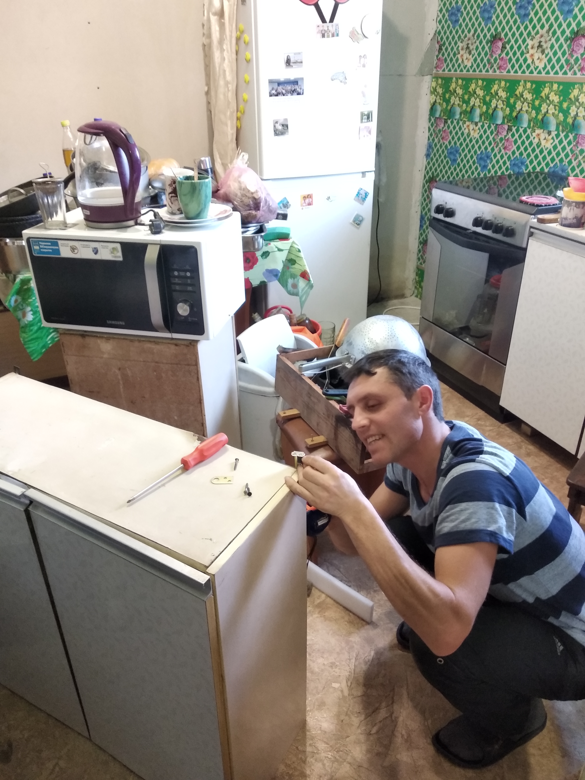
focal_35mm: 26
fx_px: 586
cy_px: 390
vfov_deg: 67.3
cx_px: 292
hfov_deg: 53.1
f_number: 2.2
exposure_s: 1/20
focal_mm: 3.81
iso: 2000
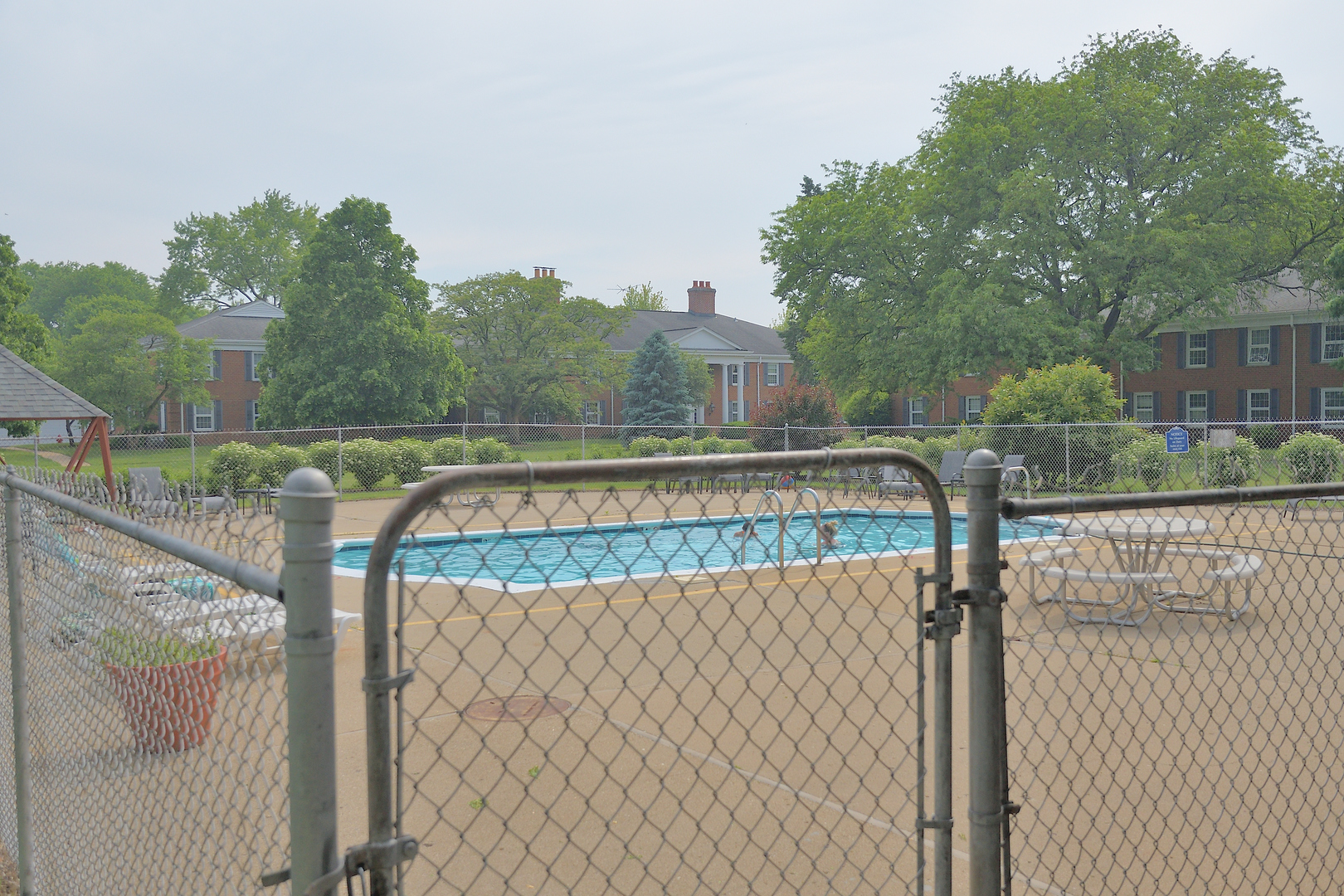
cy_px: 448
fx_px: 1232
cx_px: 672
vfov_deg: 40.0
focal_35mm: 33
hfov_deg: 57.2
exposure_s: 1/4000
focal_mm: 22
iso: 400
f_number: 4.5
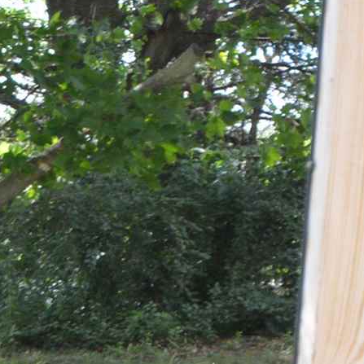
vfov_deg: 9.9
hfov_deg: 8.6
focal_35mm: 175
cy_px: 41
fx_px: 2082
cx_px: 1028
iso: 400
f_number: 5.6
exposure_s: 1/100
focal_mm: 20
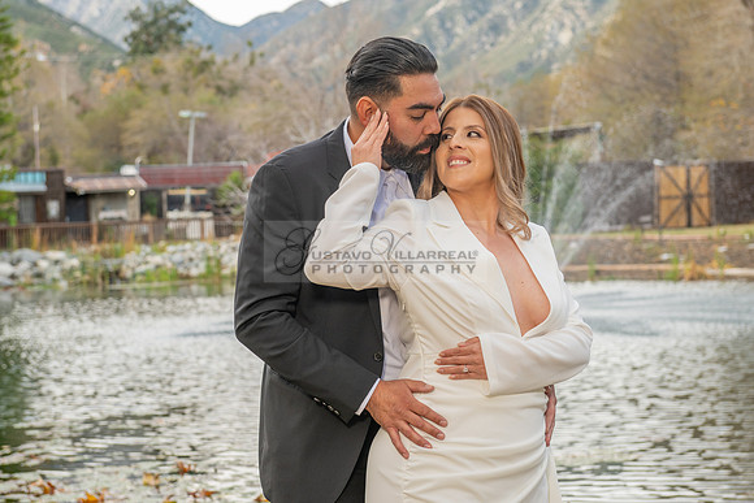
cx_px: 347
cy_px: 247
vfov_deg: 17.3
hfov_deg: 25.7
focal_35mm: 79
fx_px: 1649
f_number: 5.6
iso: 200
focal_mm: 70
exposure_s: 1/125
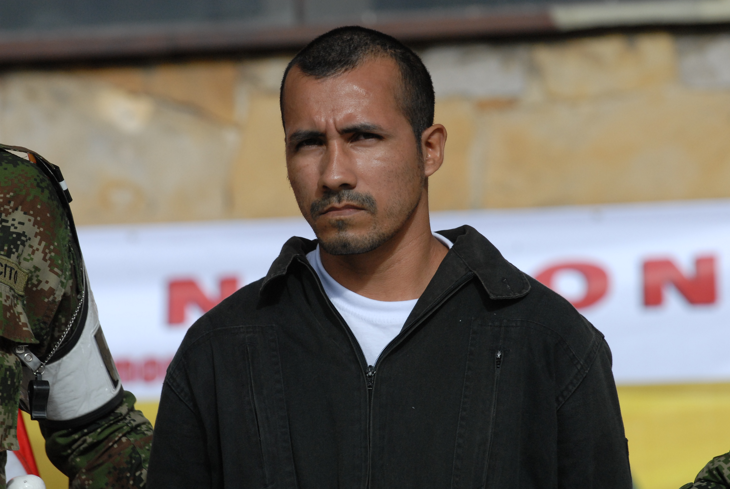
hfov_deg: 6.9
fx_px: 6091
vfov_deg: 4.6
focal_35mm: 300
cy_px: 244
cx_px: 365
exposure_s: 1/640
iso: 500
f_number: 6.3
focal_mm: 200
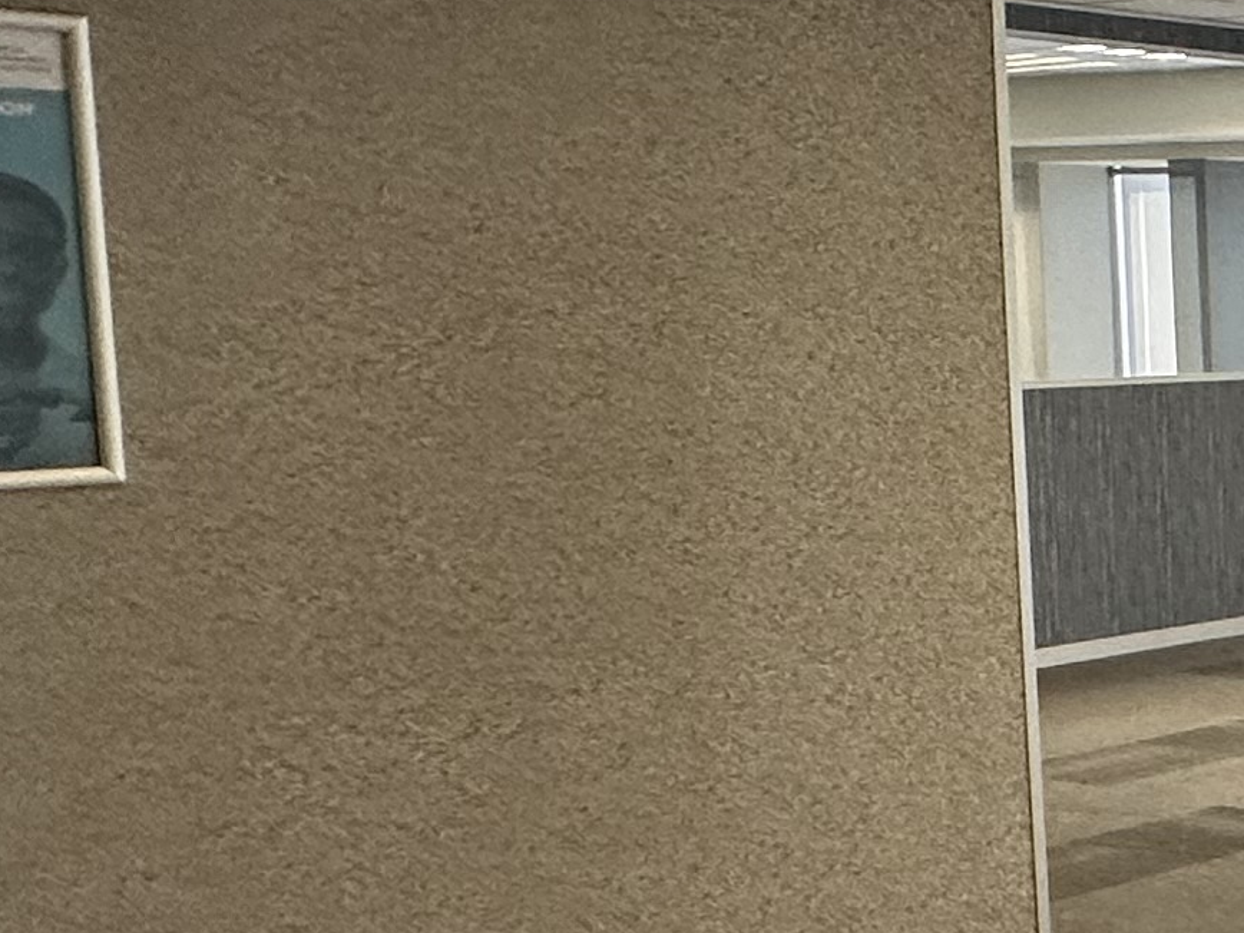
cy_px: 517
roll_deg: +1.5
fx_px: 2336
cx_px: 2209
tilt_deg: -1.6
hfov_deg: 21.0
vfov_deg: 22.6
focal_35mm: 65
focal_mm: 2.22
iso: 200
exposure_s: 1/100
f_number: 2.2
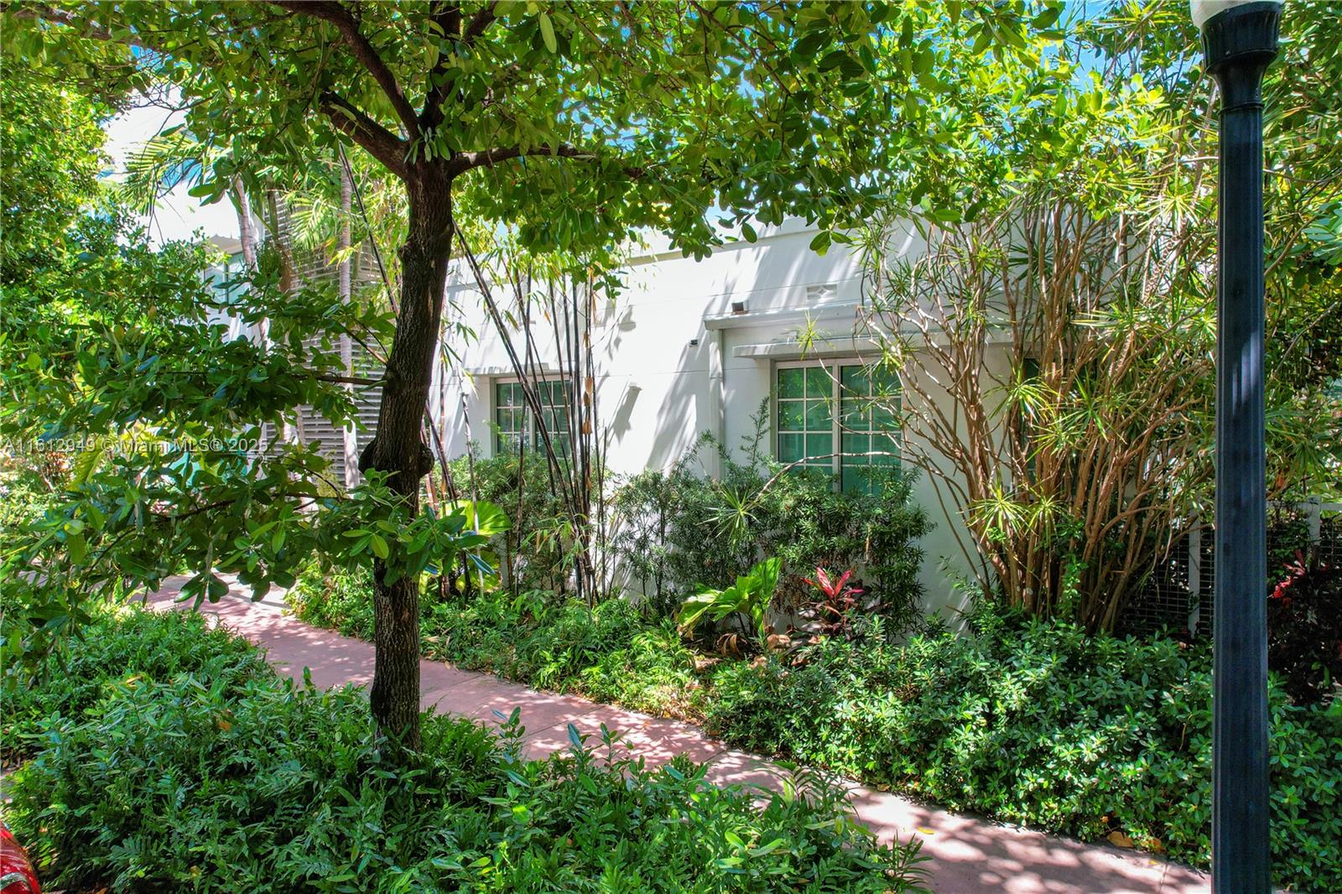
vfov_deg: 57.2
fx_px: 820
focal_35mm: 22
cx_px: 671
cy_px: 447
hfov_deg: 78.6
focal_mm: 8.38
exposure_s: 1/240
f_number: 2.8
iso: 100
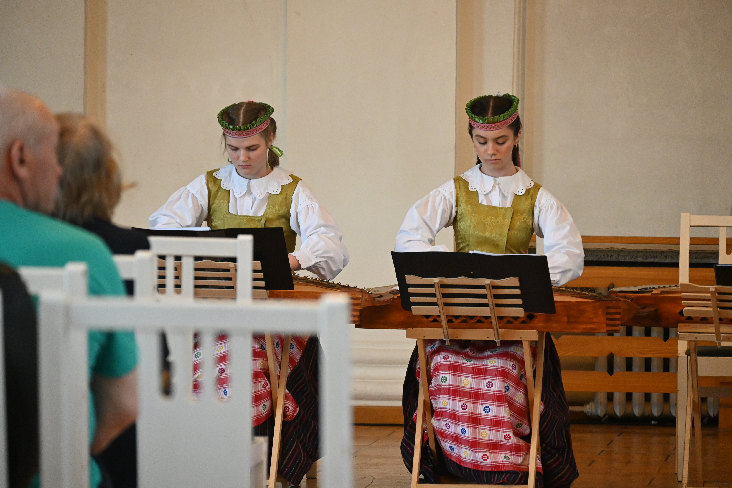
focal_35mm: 210
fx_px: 4270
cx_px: 366
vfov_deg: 6.5
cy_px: 244
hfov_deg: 9.8
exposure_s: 1/160
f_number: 5.3
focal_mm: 140
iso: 3200
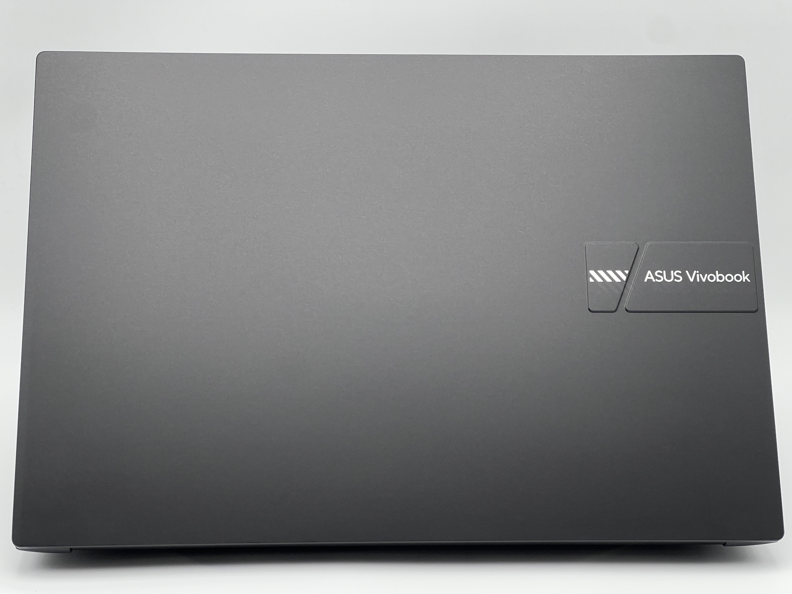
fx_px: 1762
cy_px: 297
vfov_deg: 19.1
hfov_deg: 25.3
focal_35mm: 77
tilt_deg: -17.6
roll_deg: -0.4
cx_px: 396
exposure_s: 1/99
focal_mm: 9
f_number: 2.8
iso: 50
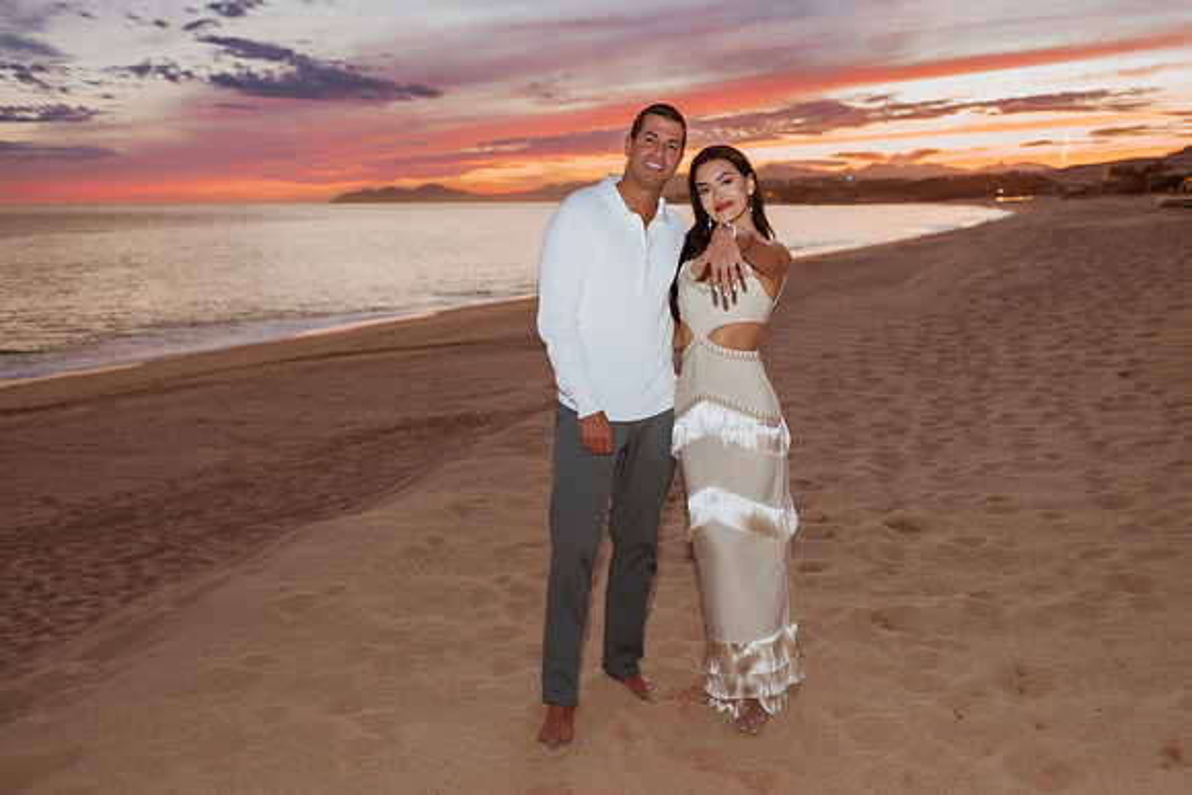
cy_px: 371
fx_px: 1246
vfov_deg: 35.4
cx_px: 656
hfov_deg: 51.0
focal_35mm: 38
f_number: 2.8
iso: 500
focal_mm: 34
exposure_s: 1/100
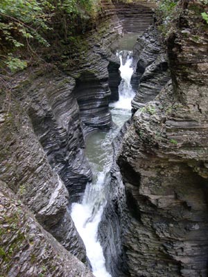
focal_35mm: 52
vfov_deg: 36.8
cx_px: 104
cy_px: 138
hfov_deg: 28.0
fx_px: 417
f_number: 3.2
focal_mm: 11.1
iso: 400
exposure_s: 1/60
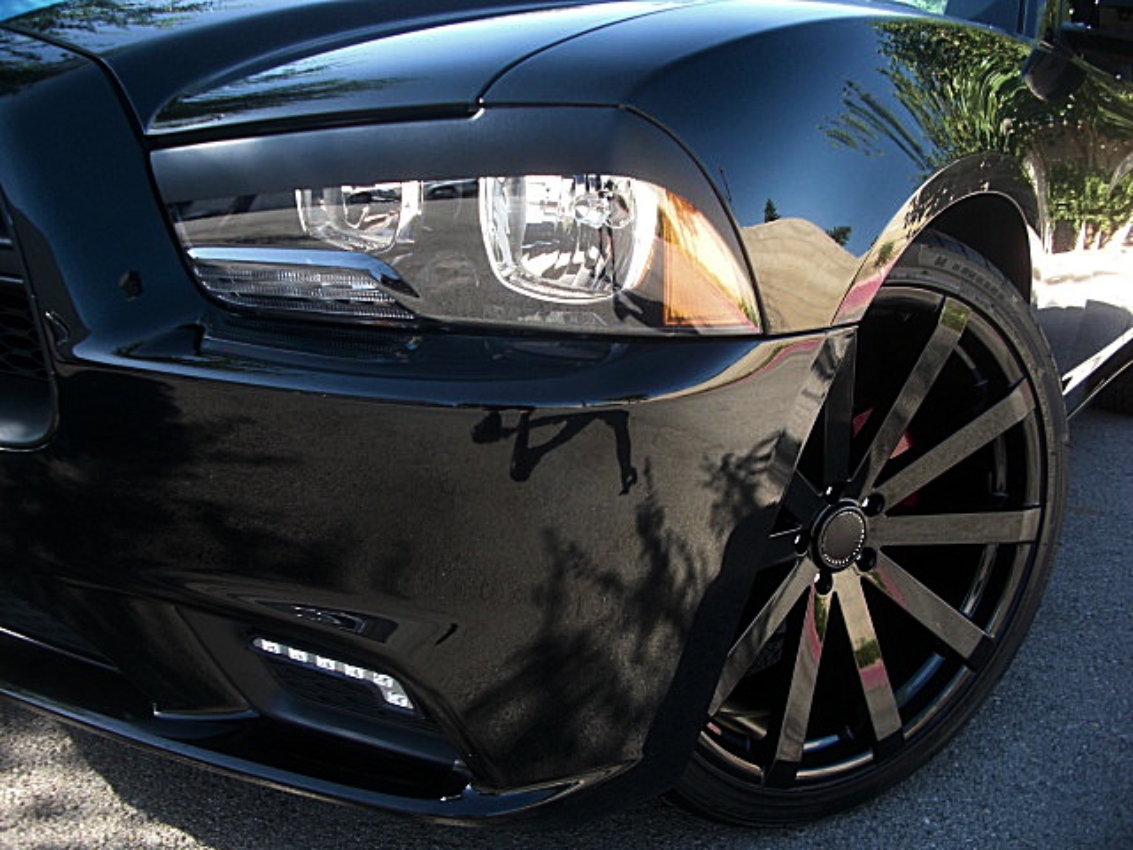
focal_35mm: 36
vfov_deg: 39.7
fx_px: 1178
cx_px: 566
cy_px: 425
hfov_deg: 51.4
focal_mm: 6.3
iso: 50
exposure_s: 1/80
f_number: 2.8
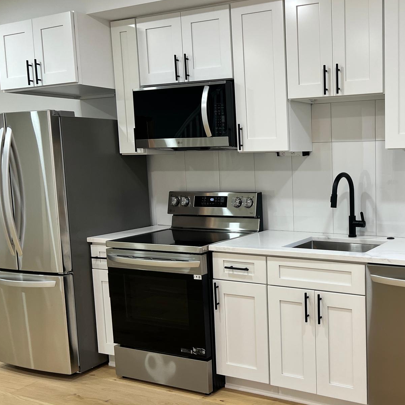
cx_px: 334
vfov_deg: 42.8
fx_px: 516
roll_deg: +0.8
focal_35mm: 39
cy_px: 212
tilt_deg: -6.7
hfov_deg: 40.7
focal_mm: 5.7
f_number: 1.5
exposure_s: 1/120
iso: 100
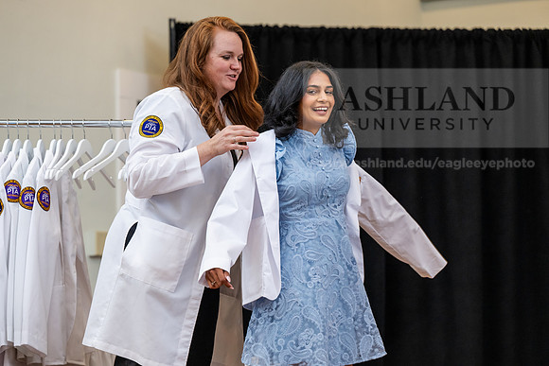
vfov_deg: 10.6
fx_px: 1983
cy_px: 183
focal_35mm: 130
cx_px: 274
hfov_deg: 15.8
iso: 1600
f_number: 3.5
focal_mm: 130
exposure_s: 1/200
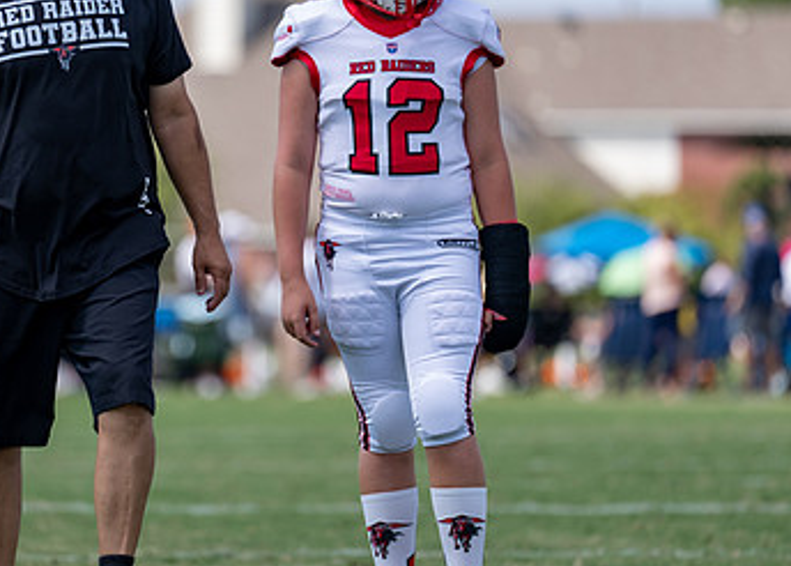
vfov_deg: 4.0
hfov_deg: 5.7
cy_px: 232
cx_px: 191
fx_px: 8001
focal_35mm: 356
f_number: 2.8
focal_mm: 200
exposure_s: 1/2500
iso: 200
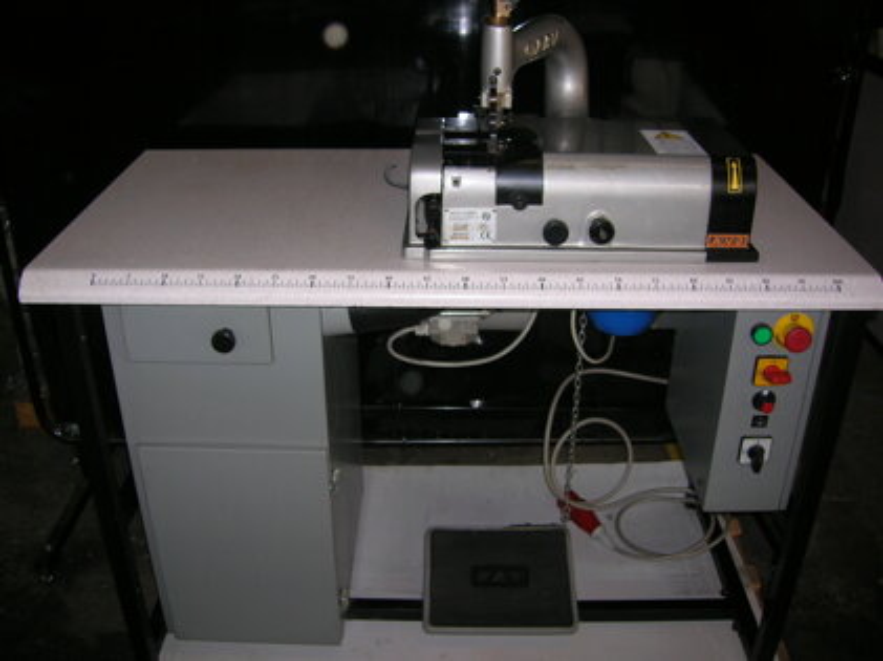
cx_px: 442
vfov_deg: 41.7
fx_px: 867
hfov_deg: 54.0
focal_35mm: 34
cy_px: 330
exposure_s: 1/60.1
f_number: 2.9
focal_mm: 5.7
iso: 50
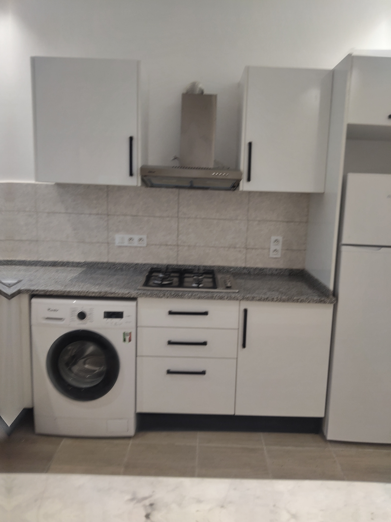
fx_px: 377
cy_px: 261
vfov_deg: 69.4
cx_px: 196
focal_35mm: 25
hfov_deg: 54.9
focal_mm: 4.15
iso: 269
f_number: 1.8
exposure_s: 1/33.3
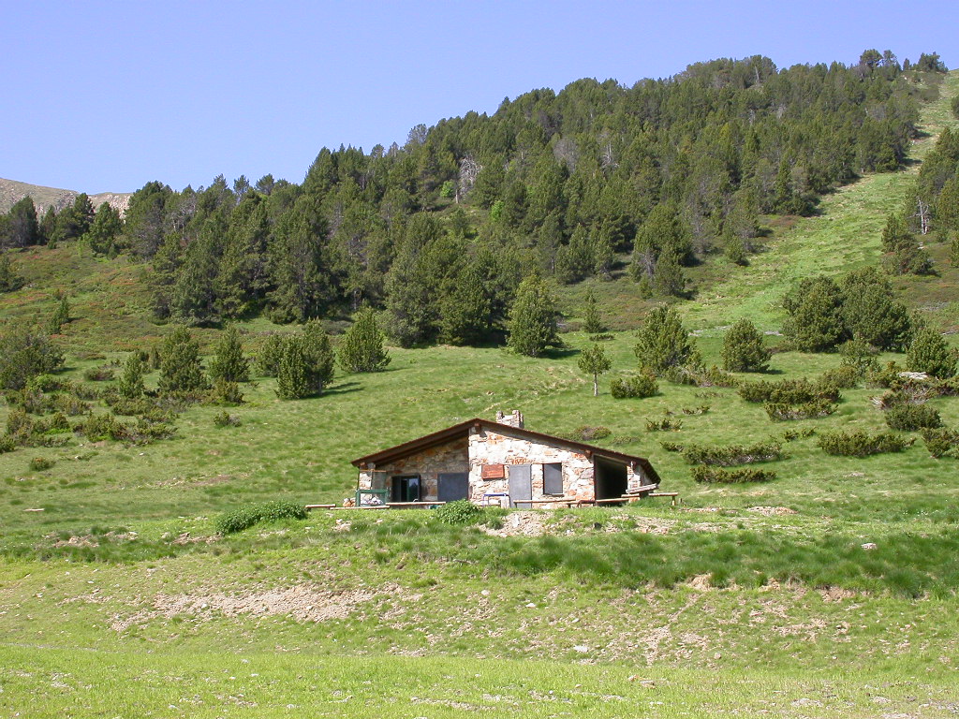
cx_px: 480
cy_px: 360
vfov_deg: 28.0
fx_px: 1441
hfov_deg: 36.8
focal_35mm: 52
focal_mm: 10.9
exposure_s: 1/165
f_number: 6.7
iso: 100
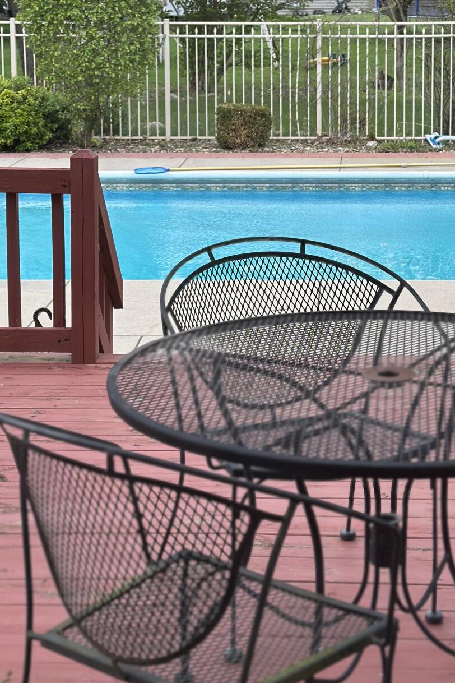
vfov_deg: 24.6
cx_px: 349
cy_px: 220
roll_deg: +0.7
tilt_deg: -9.3
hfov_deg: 16.6
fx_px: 1554
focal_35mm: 82
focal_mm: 6.86
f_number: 1.78
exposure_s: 1/1242
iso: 80
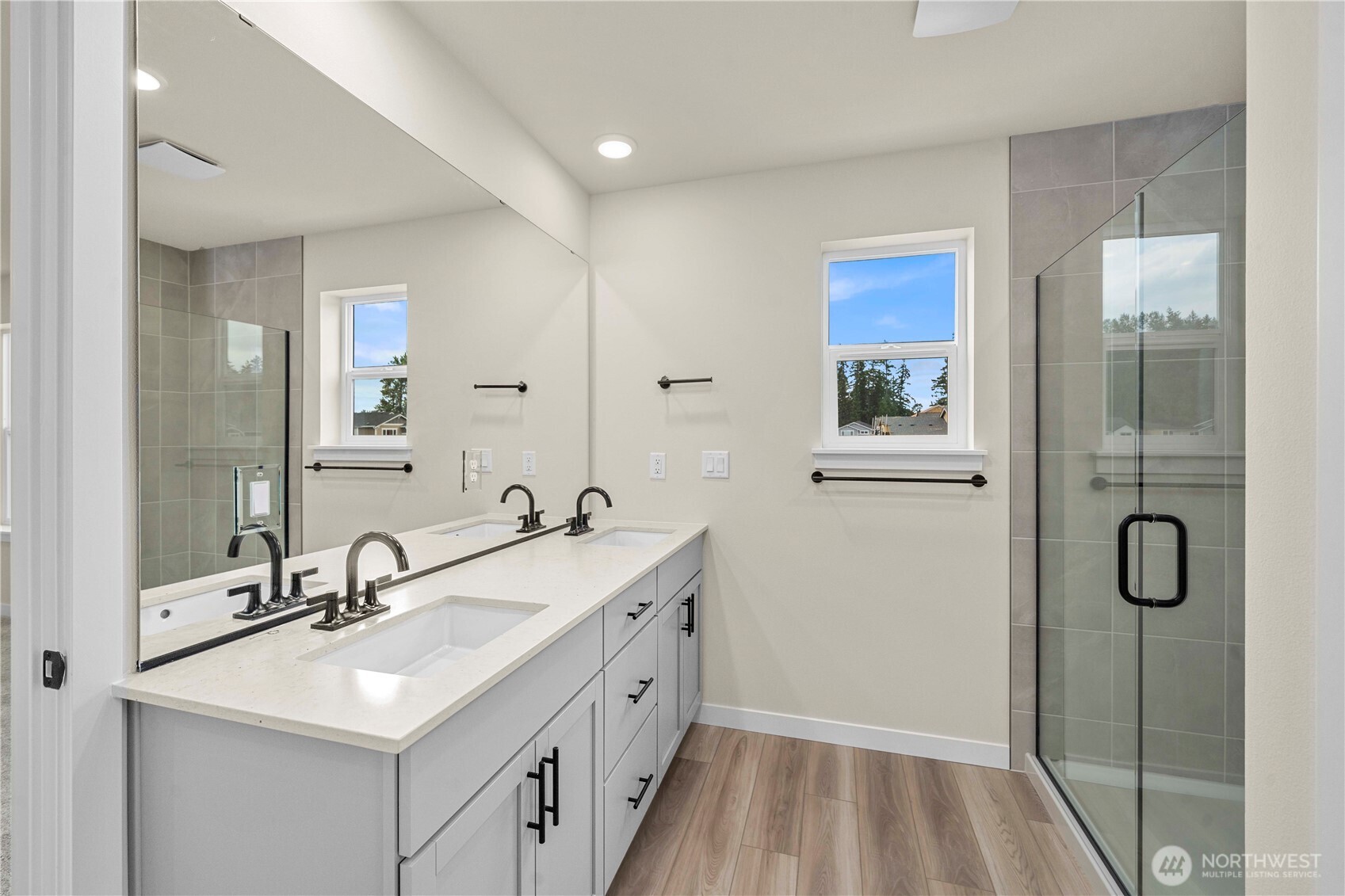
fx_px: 523
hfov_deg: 104.3
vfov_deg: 81.2
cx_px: 672
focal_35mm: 14
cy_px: 448
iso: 400
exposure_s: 1/30
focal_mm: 14
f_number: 8
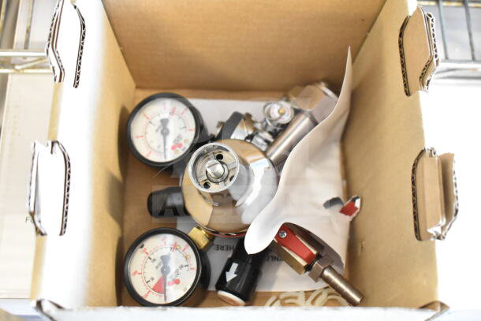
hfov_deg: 38.9
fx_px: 682
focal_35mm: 51
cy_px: 160
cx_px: 240
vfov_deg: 26.5
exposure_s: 1/50
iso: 7200
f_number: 4.5
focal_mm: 34
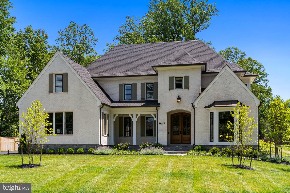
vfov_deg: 35.1
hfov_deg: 50.7
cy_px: 96
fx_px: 306
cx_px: 145
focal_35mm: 38
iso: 200
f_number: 8
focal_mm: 38
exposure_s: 1/250
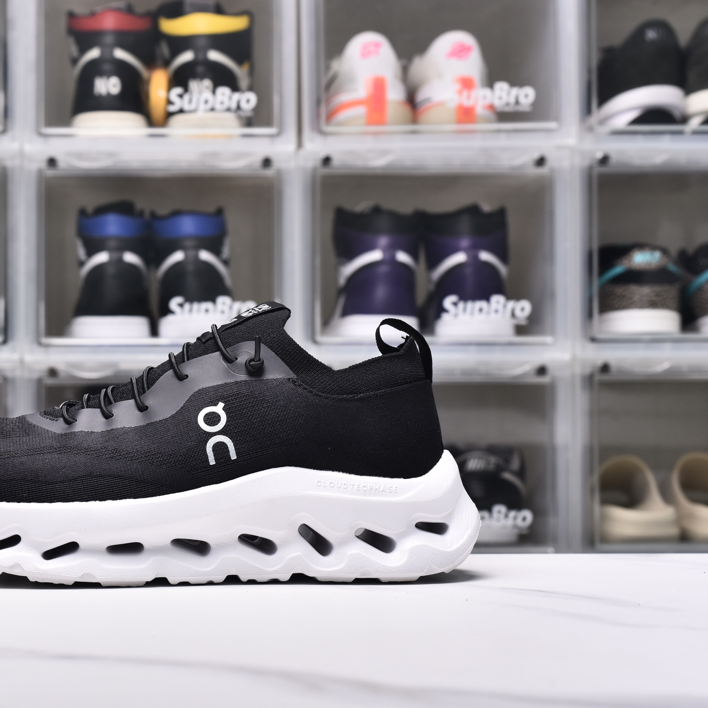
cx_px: 188
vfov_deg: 26.9
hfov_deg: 26.6
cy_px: 353
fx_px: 1481
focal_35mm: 64
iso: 500
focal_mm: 50
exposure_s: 1/180
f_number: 9.5
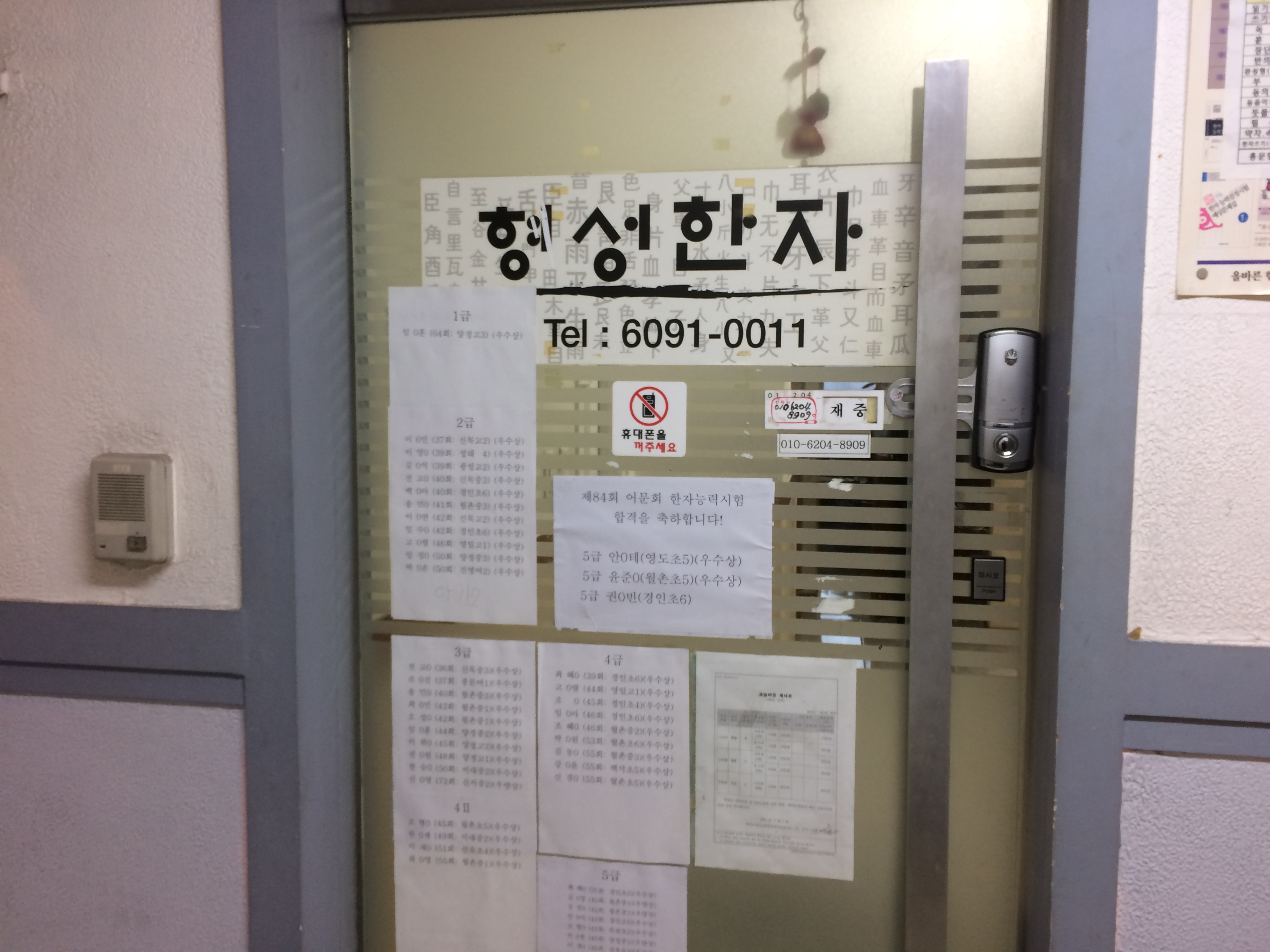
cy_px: 476
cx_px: 635
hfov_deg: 61.7
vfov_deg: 48.2
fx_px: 1064
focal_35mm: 29
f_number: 2.2
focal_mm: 4.15
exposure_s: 1/30
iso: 50
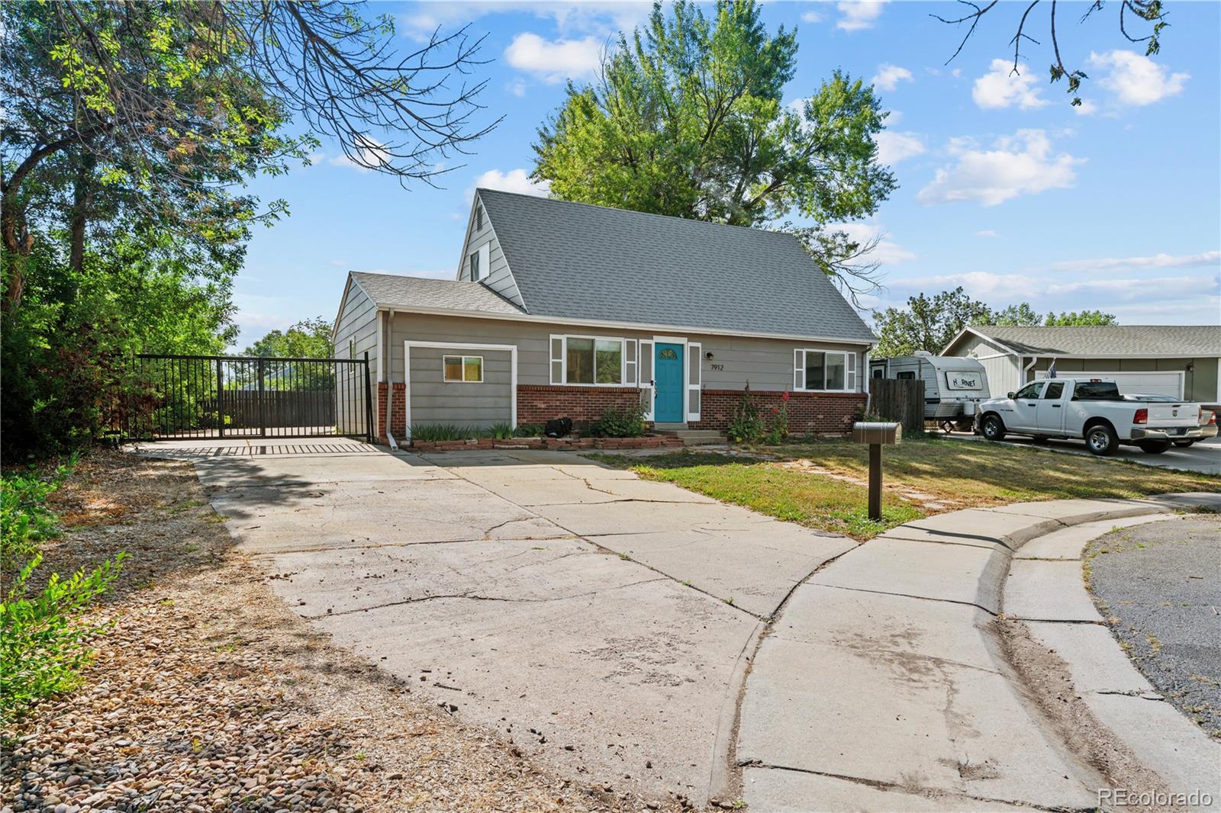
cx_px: 610
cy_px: 406
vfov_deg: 58.3
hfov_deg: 79.9
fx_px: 729
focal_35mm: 22
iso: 250
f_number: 9
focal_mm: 21.5
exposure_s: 1/50
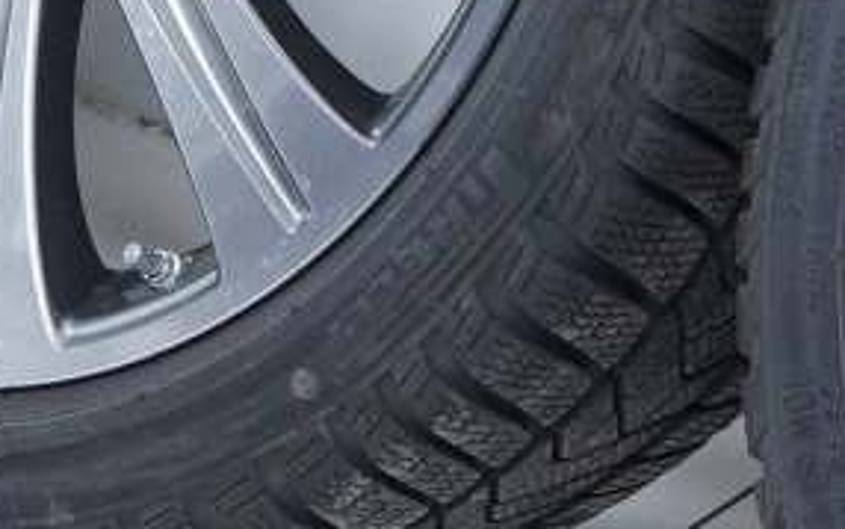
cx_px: 452
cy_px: -137
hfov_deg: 10.6
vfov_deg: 6.6
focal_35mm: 198
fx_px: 4562
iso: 250
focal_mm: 29
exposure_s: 1/100
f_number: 7.1
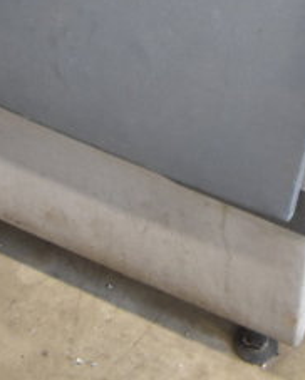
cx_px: 92
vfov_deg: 15.2
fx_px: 1149
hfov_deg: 15.1
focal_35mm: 102
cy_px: -381
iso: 1400
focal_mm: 18
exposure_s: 1/30
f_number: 3.5
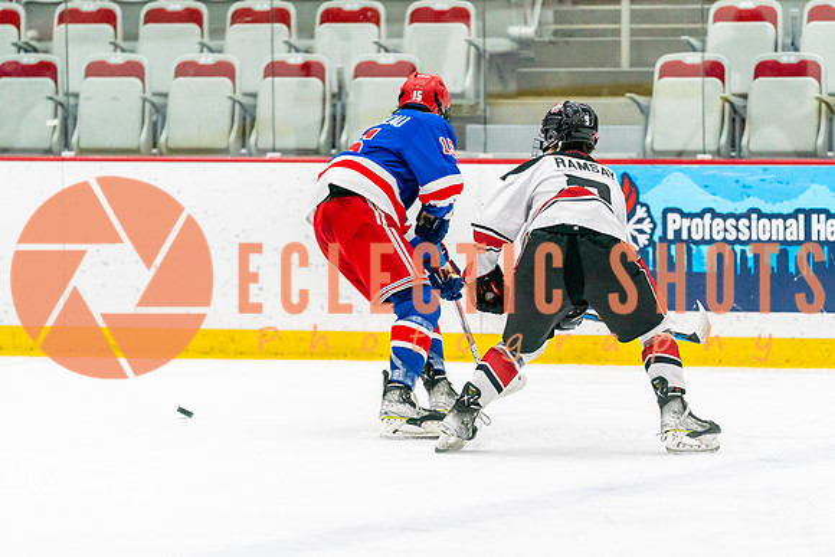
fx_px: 6189
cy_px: 346
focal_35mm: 267
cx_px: 461
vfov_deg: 5.2
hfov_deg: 7.7
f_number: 2.8
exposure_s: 1/1250
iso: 3200
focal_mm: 192
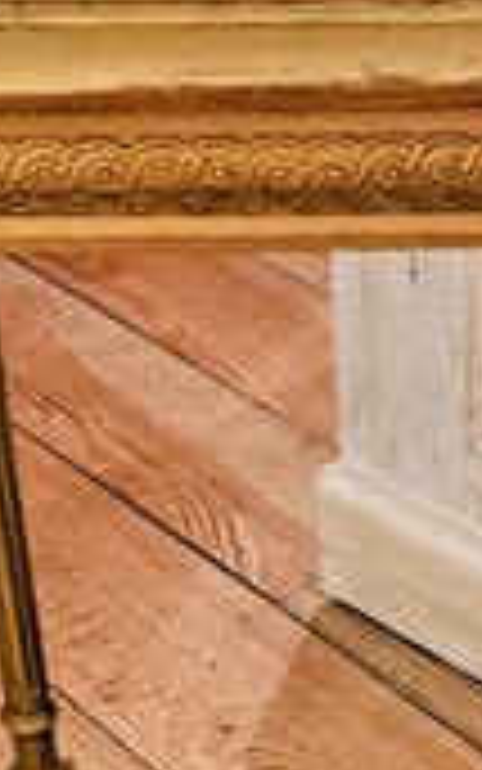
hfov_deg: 13.7
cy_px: 536
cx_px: 432
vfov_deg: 21.7
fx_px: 1995
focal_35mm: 95
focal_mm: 5.23
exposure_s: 1/33
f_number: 1.8
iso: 500
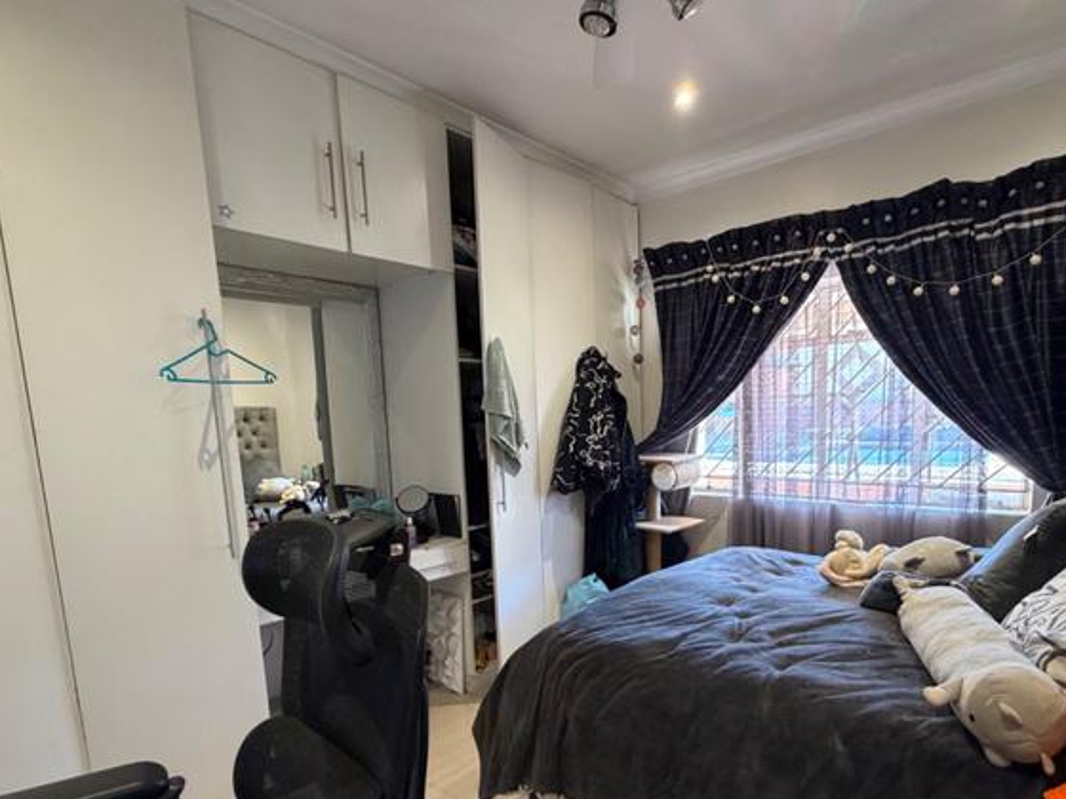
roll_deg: +1.8
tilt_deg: -7.5
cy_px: 500
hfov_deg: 81.4
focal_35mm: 20
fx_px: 616
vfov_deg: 65.0
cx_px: 596
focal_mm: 2.22
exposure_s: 1/50
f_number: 2.2
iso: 320
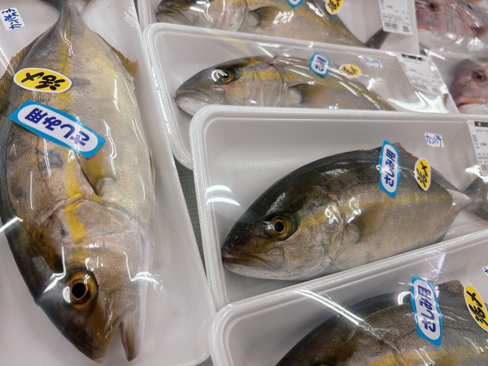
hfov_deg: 67.3
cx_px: 244
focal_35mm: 26
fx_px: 367
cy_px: 183
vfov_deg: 53.1
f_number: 1.6
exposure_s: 1/120
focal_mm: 5.96
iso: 80
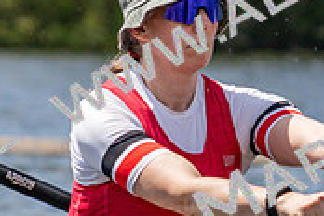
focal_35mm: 786
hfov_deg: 2.6
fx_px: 7073
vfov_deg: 1.7
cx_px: -86
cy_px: 155
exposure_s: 1/2000
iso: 250
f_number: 5.6
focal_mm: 236
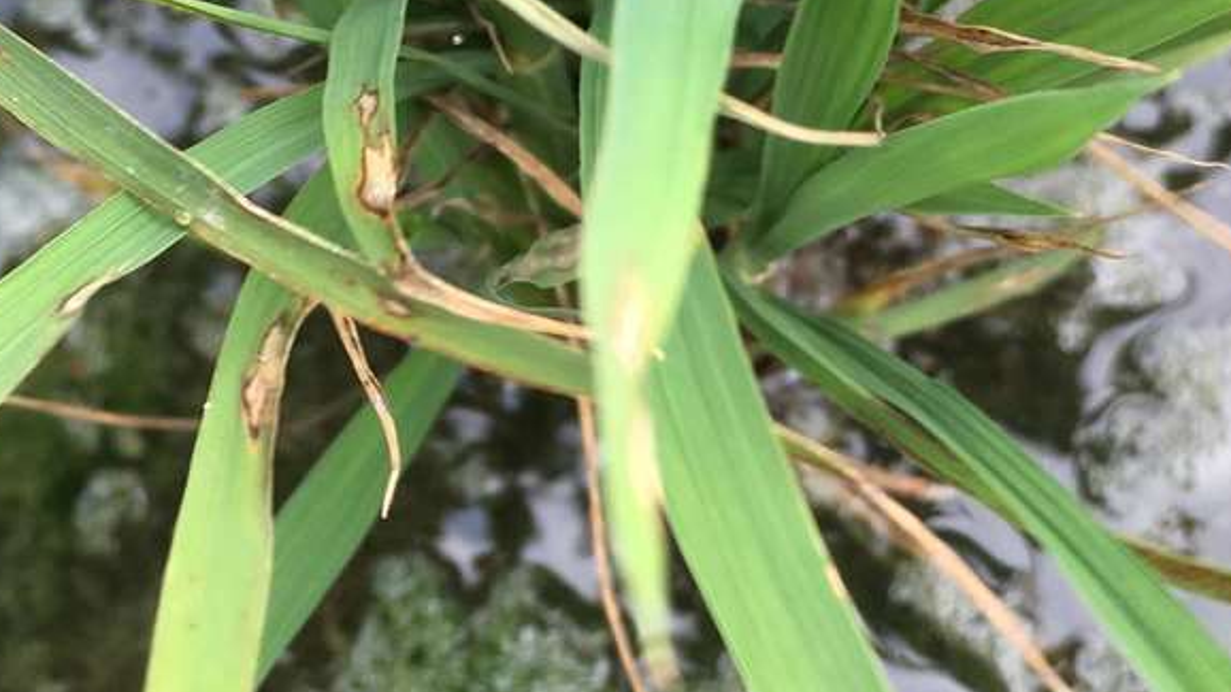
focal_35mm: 82
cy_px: 347
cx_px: 587
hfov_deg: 25.9
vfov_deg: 14.7
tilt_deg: -79.3
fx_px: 2676
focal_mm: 4.15
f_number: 2.2
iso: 25
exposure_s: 1/120
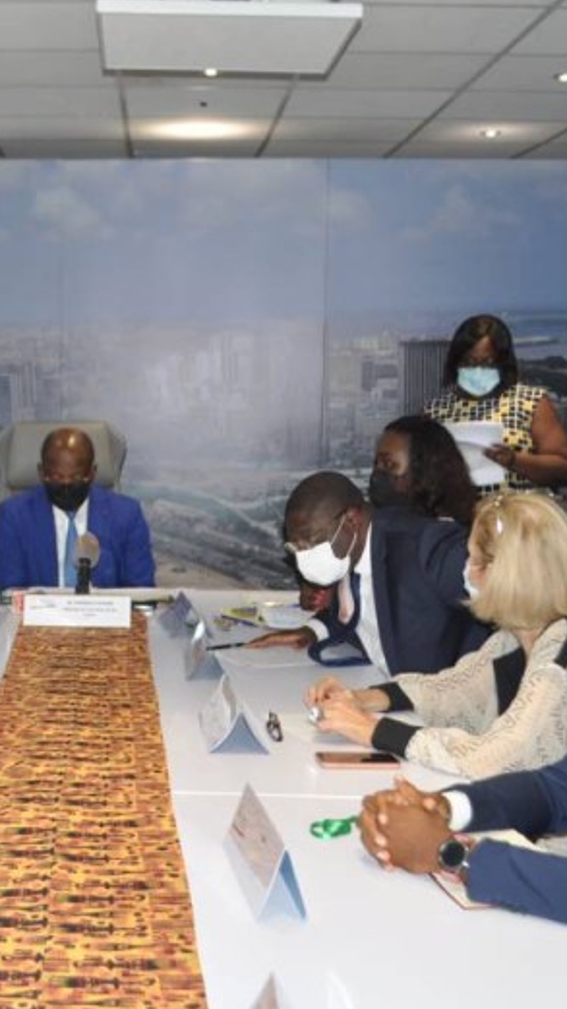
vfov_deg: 39.2
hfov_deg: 22.1
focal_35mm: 53
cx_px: 68
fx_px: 1417
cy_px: 499
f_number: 3.8
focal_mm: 22
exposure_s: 1/60
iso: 400
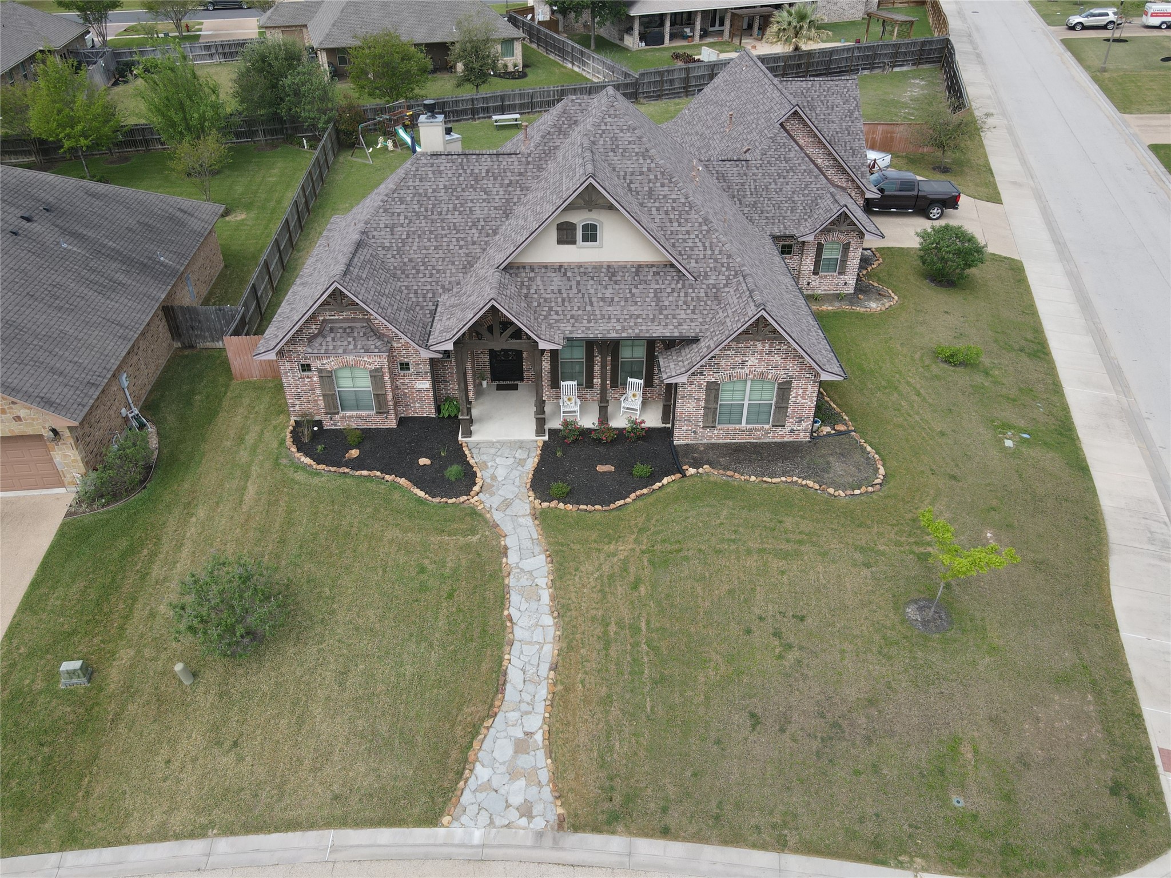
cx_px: 586
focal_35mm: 24
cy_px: 439
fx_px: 812
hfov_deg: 71.6
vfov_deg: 56.8
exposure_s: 1/500
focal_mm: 4.5
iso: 110
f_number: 2.8
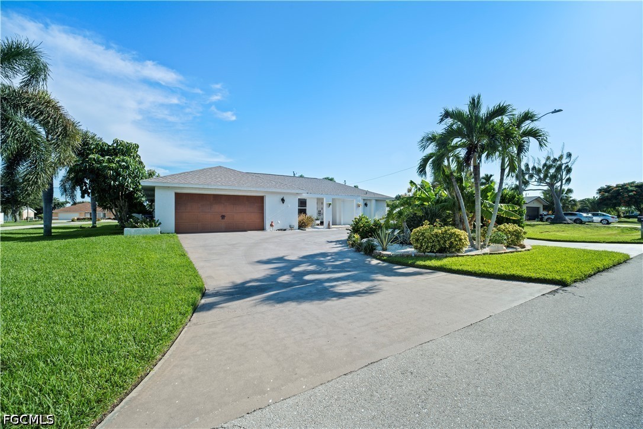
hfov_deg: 104.3
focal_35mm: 14
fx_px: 250
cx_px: 322
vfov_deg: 81.2
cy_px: 214
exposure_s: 1/1000
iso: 400
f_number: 8
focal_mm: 14
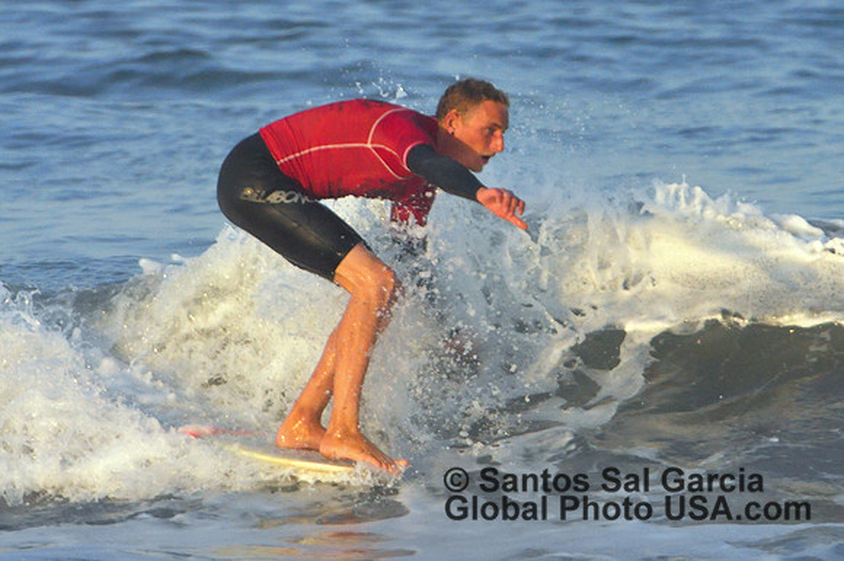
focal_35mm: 825
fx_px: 19330
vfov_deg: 1.7
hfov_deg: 2.5
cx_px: 422
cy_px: 280
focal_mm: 550
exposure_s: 1/1250
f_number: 8
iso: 1250
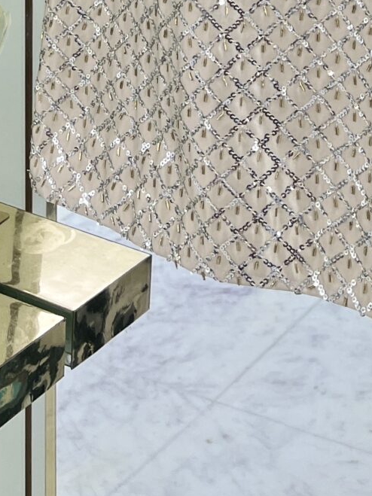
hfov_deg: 14.6
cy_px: -428
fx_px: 1448
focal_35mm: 101
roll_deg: -0.1
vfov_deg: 16.1
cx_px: 255
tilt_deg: -0.9
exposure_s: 1/100
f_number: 1.6
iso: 50
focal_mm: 5.1
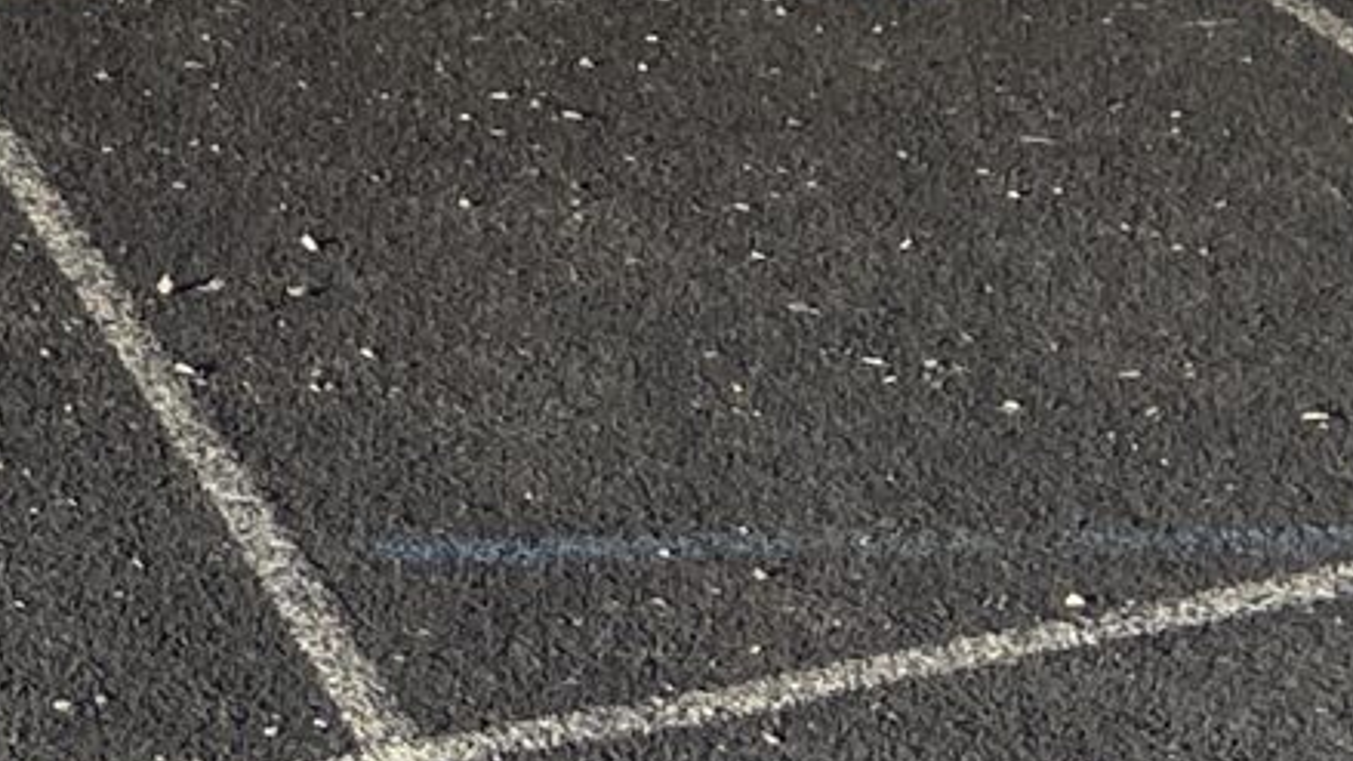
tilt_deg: -9.9
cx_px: -1125
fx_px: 5920
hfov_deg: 12.0
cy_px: -675
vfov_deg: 7.1
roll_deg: +1.4
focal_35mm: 165
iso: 32
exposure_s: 1/1316
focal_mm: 4.25
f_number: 1.8
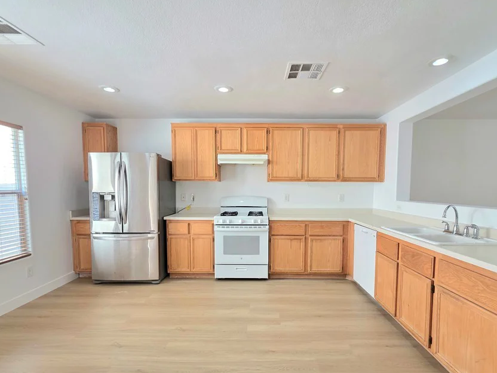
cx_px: 258
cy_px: 207
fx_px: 230
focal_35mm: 16
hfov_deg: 94.5
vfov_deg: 77.8
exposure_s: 1/60.2
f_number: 1.9
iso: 160
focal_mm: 2.2
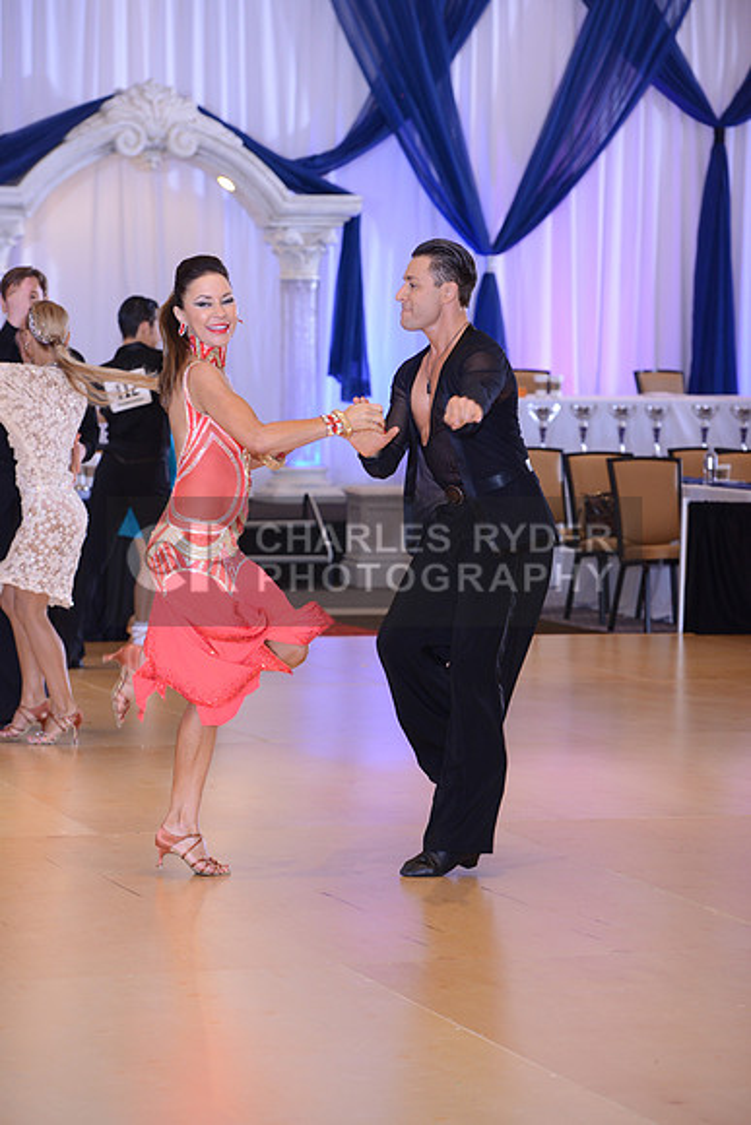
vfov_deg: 15.8
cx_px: 376
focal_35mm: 130
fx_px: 4065
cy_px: 562
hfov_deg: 10.6
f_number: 5
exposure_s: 1/250
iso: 1250
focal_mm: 130
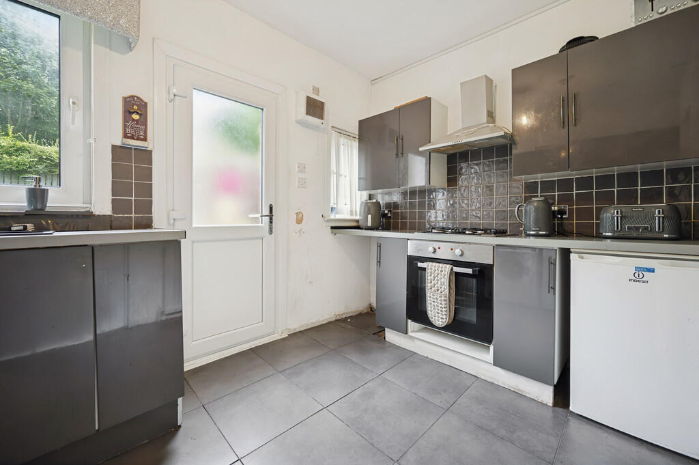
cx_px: 350
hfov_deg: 104.3
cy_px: 232
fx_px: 272
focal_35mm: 14
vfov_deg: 81.1
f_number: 5
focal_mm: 14
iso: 1600
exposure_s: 1/100
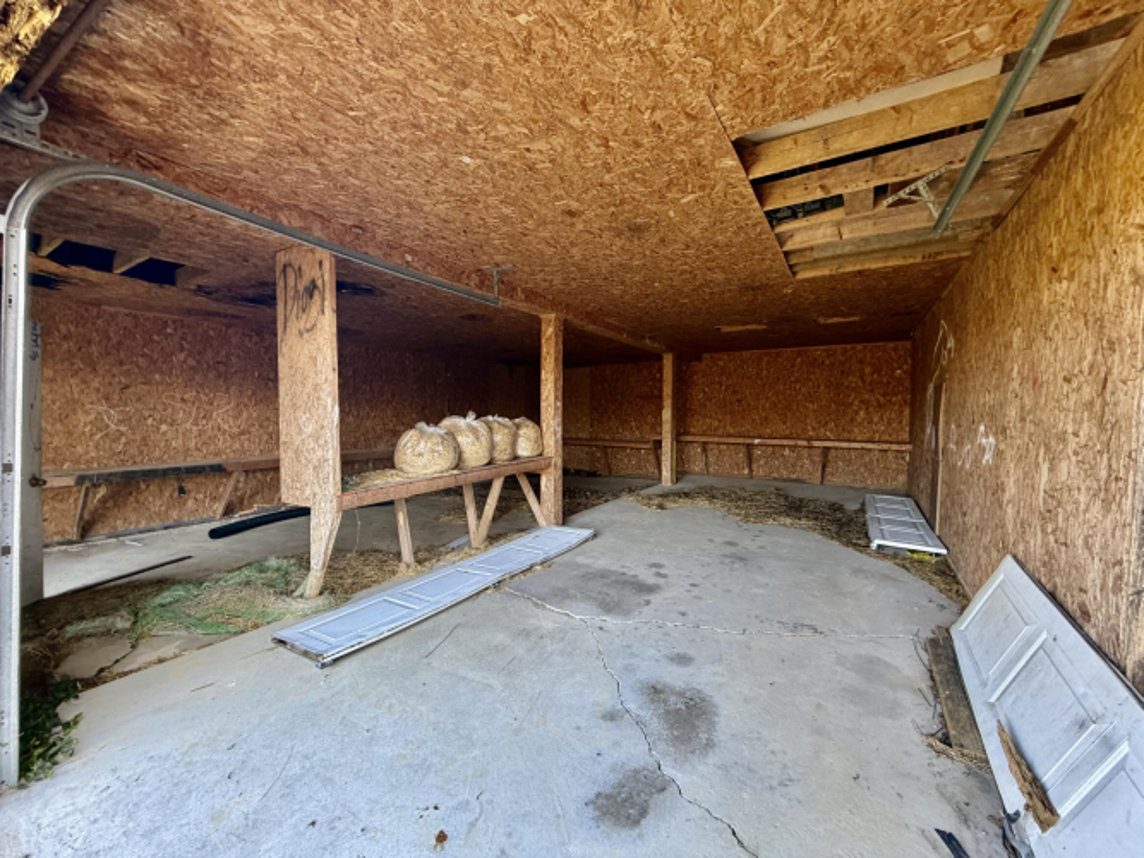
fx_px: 463
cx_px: 572
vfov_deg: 85.7
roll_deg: +0.7
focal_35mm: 14
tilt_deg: -1.1
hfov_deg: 102.1
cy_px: 429
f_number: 2.2
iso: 200
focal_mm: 2.22
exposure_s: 1/121
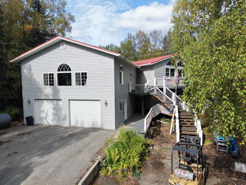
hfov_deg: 71.6
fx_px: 171
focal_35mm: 24
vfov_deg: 56.8
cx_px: 123
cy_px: 92
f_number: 1.8
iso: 100
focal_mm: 8.67
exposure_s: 1/1250
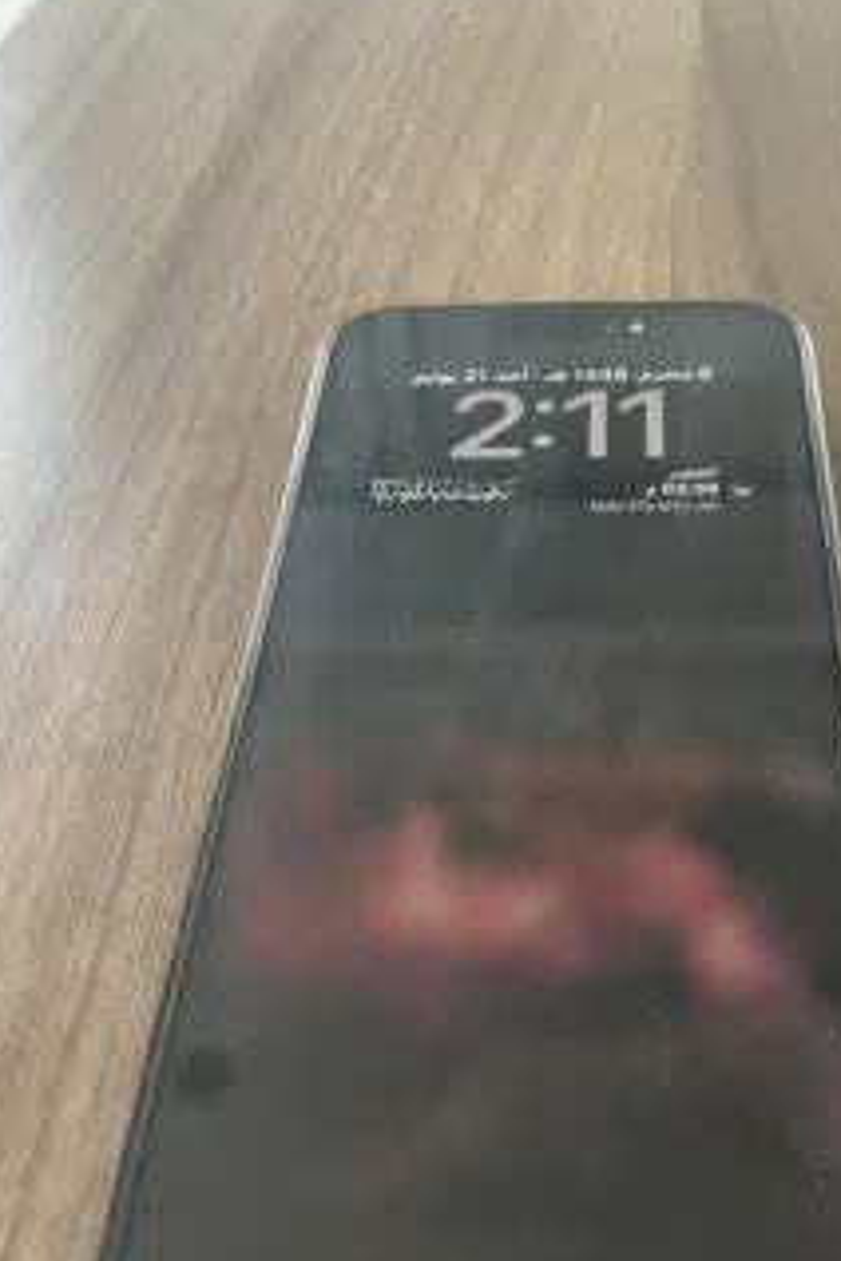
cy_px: 738
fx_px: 1191
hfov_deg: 38.4
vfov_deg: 55.5
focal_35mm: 34
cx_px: 567
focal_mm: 4.2
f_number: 1.6
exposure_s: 1/29
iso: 500
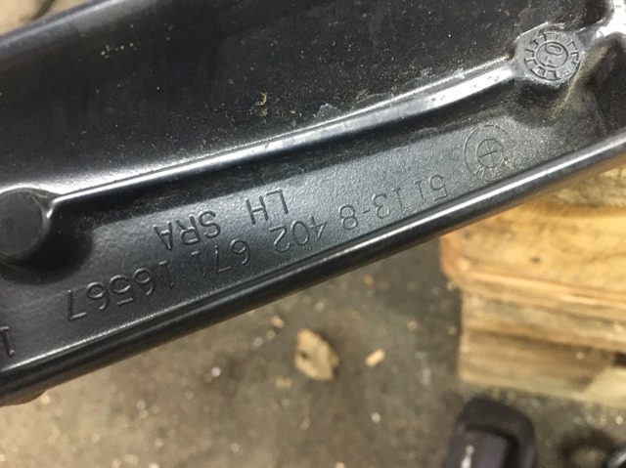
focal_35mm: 29
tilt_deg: -57.9
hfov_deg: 61.7
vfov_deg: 48.2
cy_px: 234
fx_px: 524
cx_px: 313
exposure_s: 1/17
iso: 250
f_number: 2.2
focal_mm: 4.15
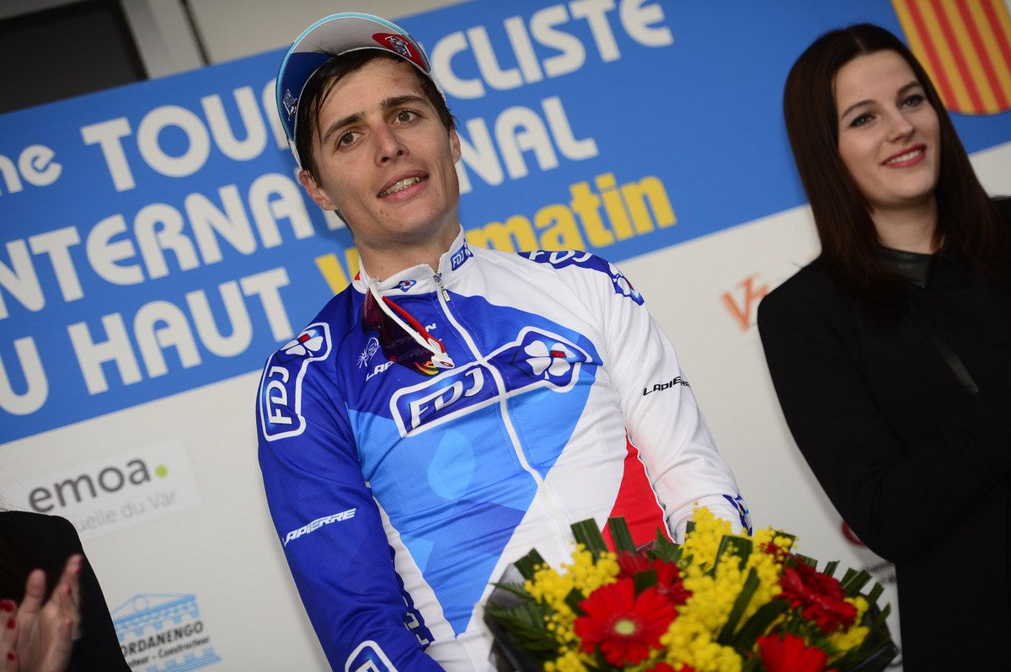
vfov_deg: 11.8
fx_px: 3255
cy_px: 336
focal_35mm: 116
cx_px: 506
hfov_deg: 17.7
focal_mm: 116
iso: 200
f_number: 2.8
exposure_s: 1/250
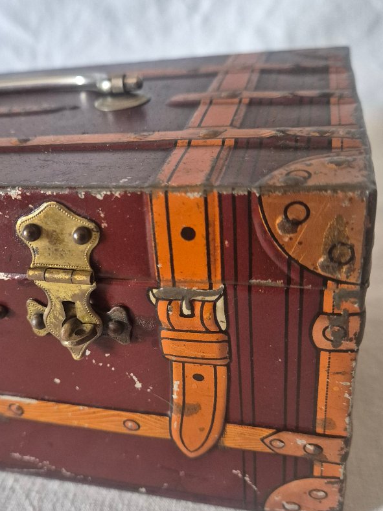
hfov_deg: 40.3
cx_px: 135
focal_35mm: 35
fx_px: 517
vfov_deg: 52.6
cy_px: 280
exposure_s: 1/100
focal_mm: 5.4
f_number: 1.8
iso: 1250
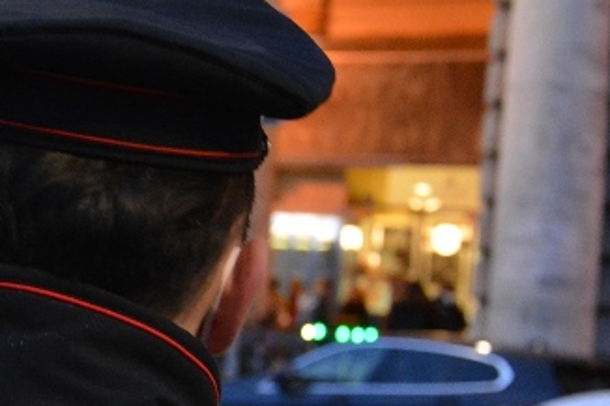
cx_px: -58
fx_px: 2947
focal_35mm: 174
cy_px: 279
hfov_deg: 11.6
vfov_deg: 7.9
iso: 3200
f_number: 4.8
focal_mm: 42
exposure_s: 1/25
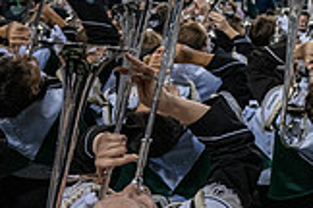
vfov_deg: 15.5
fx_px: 748
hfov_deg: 19.0
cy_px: -20
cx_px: 539
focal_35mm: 86
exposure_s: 1/500
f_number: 3.2
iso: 2000
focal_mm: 24
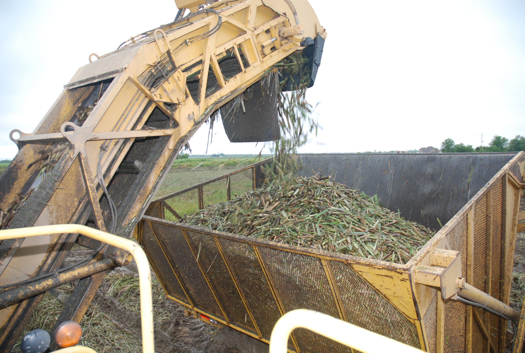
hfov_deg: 67.3
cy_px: 176
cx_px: 262
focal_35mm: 27
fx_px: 395
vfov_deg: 48.1
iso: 100
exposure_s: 1/60
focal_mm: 18
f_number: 4
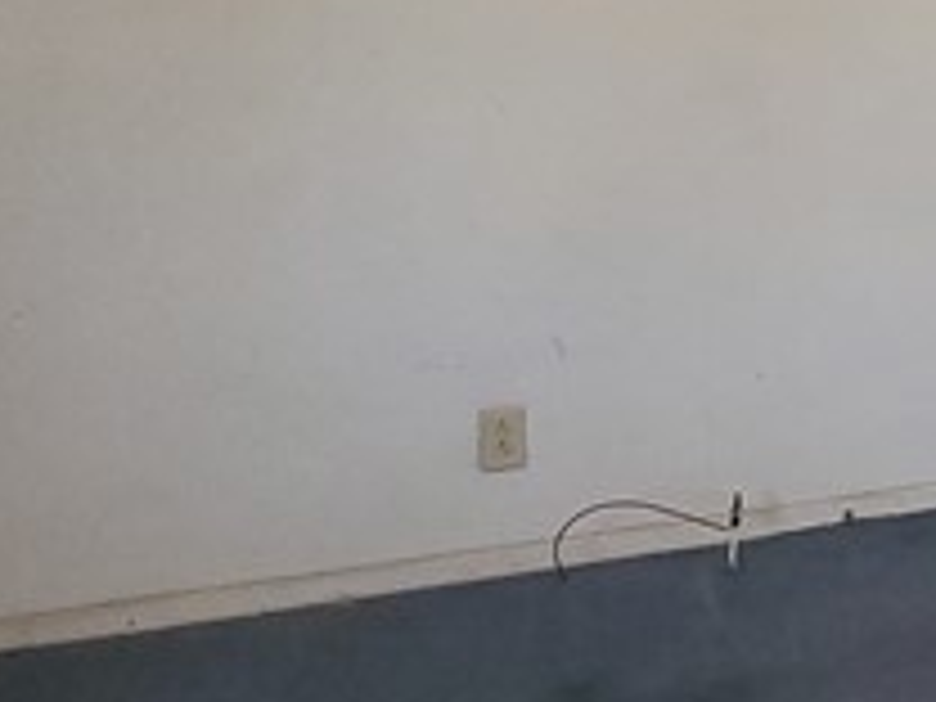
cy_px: 14
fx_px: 1731
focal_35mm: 64
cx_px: 1548
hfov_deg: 22.3
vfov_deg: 22.1
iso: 160
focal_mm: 2.2
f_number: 2.2
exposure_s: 1/60
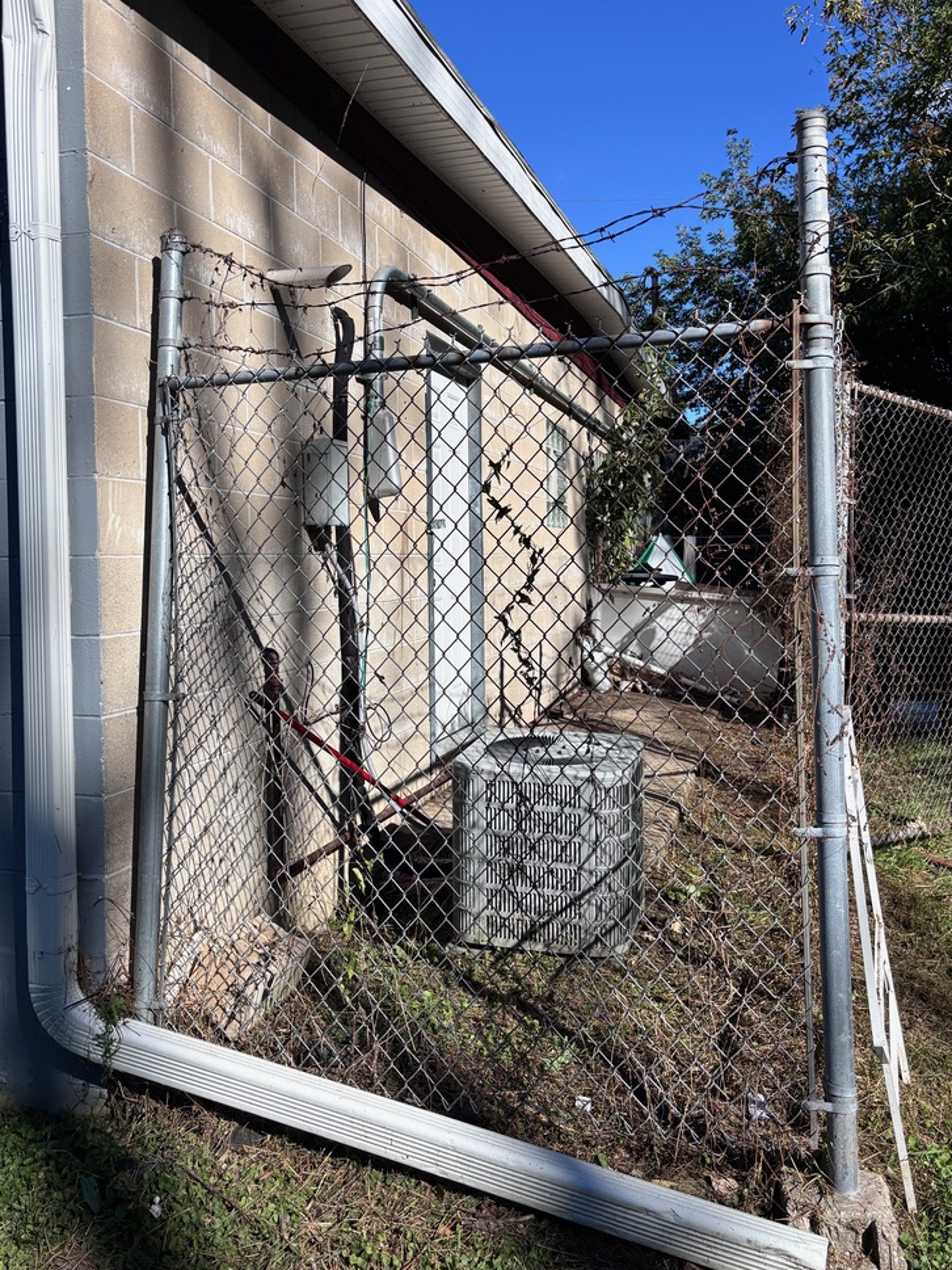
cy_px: 590
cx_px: 481
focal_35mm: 29
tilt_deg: +0.4
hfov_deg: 48.2
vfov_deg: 61.6
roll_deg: +2.0
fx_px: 1063
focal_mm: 5.96
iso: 50
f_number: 1.6
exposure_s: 1/3413
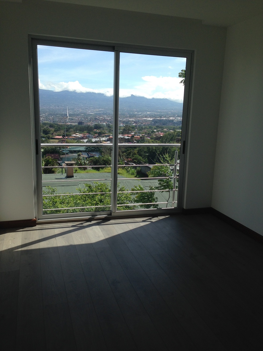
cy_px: 176
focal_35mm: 33
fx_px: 334
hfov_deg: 43.0
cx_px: 132
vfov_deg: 55.3
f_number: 2.4
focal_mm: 4.12
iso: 50
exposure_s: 1/935
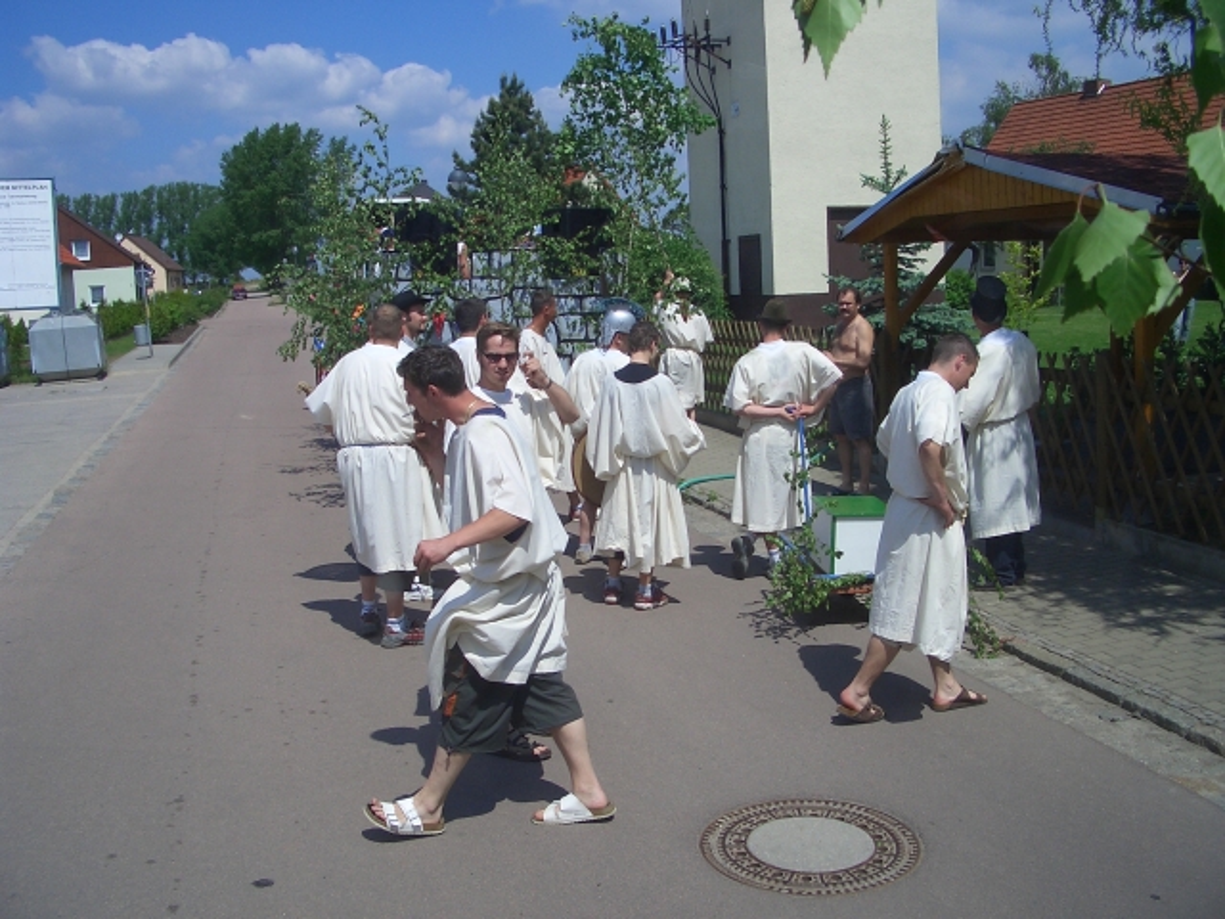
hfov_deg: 52.6
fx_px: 1239
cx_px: 612
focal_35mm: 35
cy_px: 460
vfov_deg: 40.7
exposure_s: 1/1000
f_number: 4.3
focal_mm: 5.8
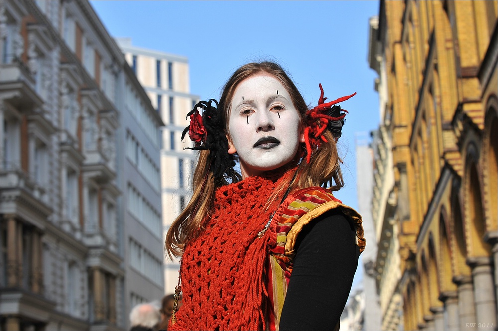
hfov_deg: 26.0
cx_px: 249
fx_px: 1078
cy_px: 166
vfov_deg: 17.5
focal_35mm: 78
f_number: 9
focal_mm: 78
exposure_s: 1/320
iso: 200
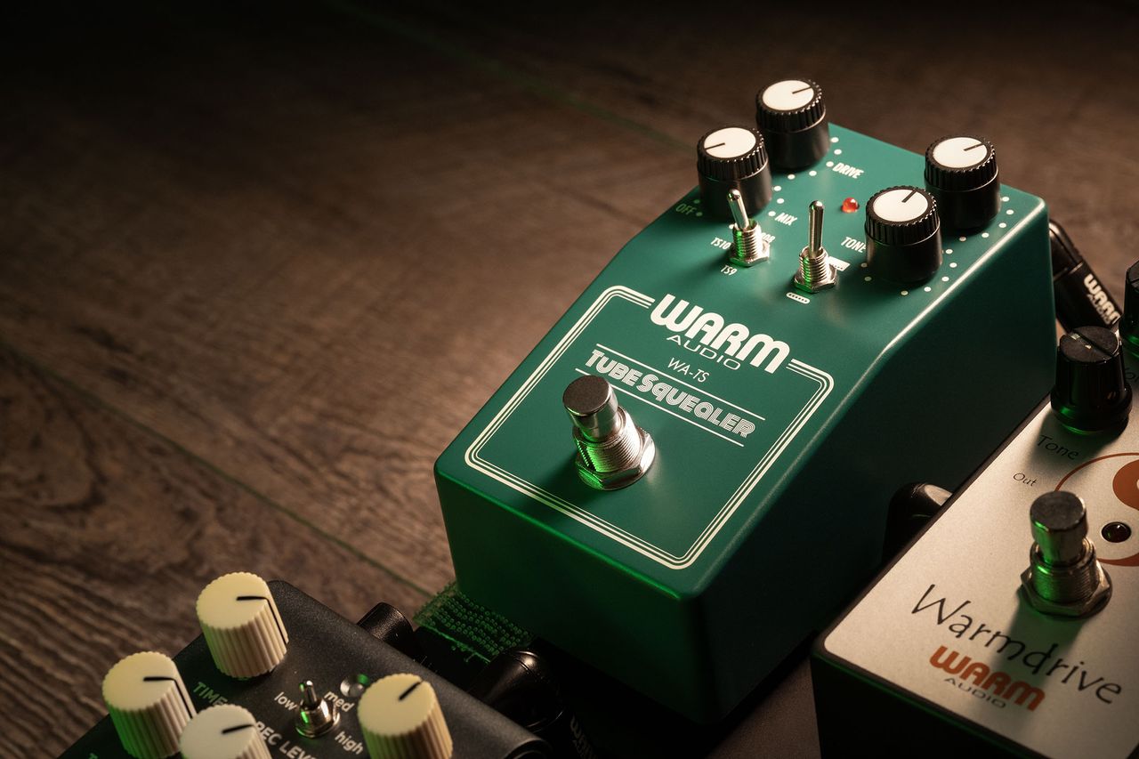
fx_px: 1518
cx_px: 570
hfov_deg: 41.1
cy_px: 380
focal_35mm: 48
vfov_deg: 28.1
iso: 1600
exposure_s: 1/15
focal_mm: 48
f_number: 13
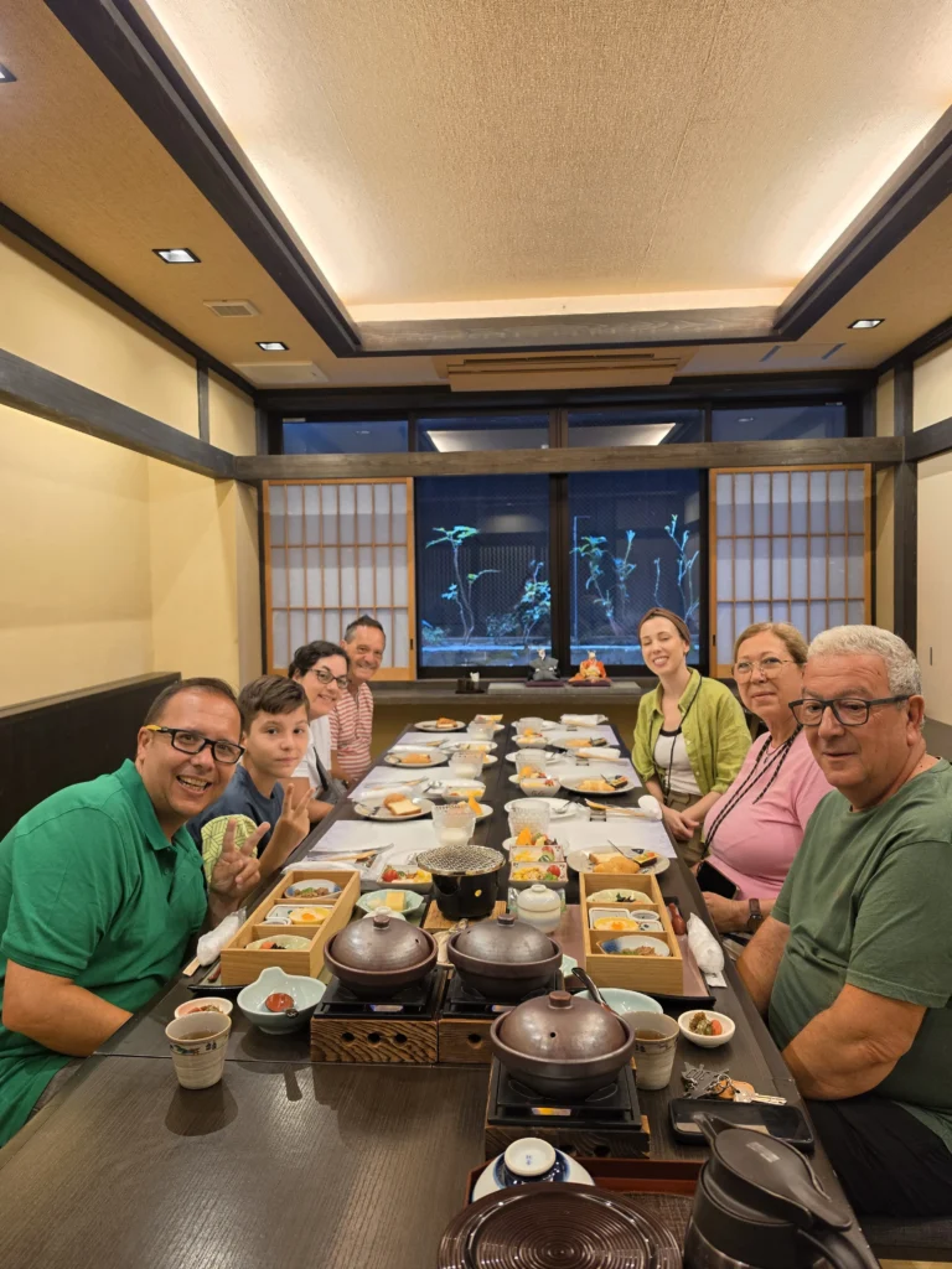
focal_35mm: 23
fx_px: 843
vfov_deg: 73.9
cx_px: 476
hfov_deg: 58.9
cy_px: 634
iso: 100
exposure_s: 1/100
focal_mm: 6.5
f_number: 1.4
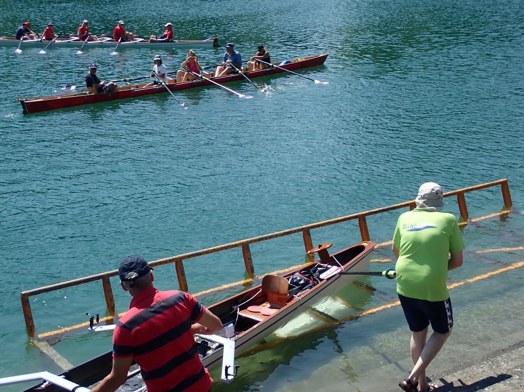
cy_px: 192
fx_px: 893
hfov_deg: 32.7
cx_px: 256
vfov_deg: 24.8
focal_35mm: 59
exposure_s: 1/400
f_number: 5
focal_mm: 10.29
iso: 100
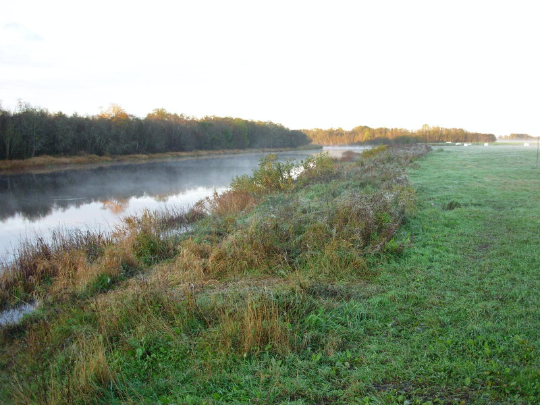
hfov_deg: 49.0
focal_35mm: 38
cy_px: 202
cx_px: 270
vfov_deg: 37.7
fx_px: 593
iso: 50
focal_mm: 6.3
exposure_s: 1/49.4
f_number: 2.9
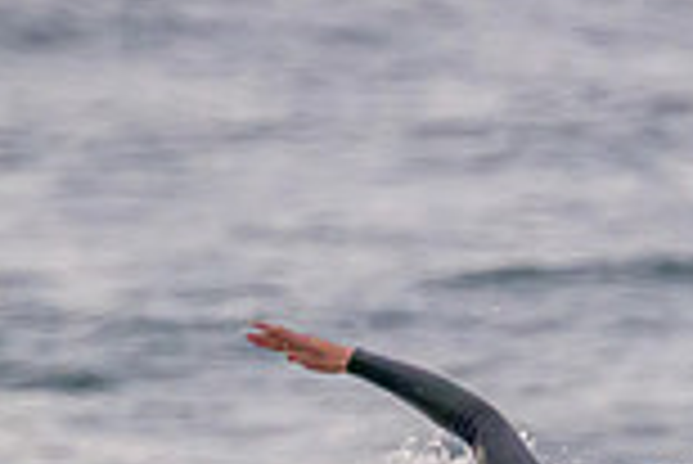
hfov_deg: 0.7
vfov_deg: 0.5
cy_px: 777
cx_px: 868
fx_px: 58015
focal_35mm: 3011
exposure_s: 1/2000
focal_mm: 800
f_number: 11
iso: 8000
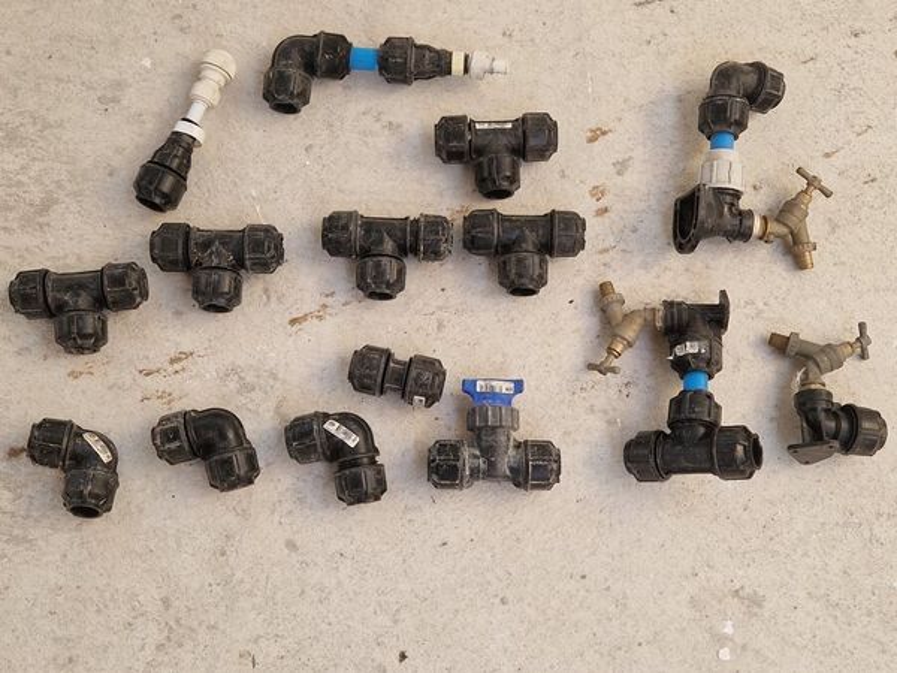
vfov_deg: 58.9
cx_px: 448
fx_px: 596
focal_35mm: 23
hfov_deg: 73.9
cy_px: 336
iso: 50
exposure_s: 1/268
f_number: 1.8
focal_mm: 5.4
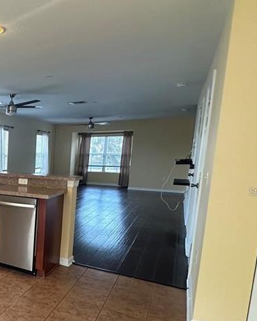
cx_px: -72
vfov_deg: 56.8
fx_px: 295
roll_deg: -0.4
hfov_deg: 34.4
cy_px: 191
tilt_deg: -7.5
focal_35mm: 31
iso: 250
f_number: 2.2
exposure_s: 1/120
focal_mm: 2.22
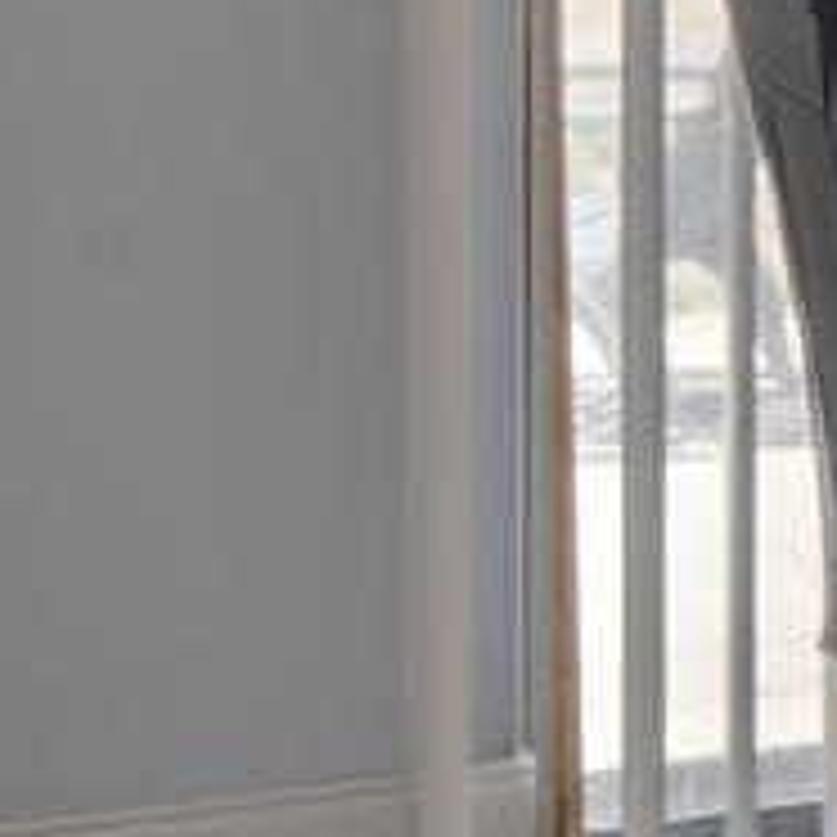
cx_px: 2552
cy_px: -396
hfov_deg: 9.3
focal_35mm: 146
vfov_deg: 11.5
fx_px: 3994
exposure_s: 1/5
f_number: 9
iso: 320
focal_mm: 20
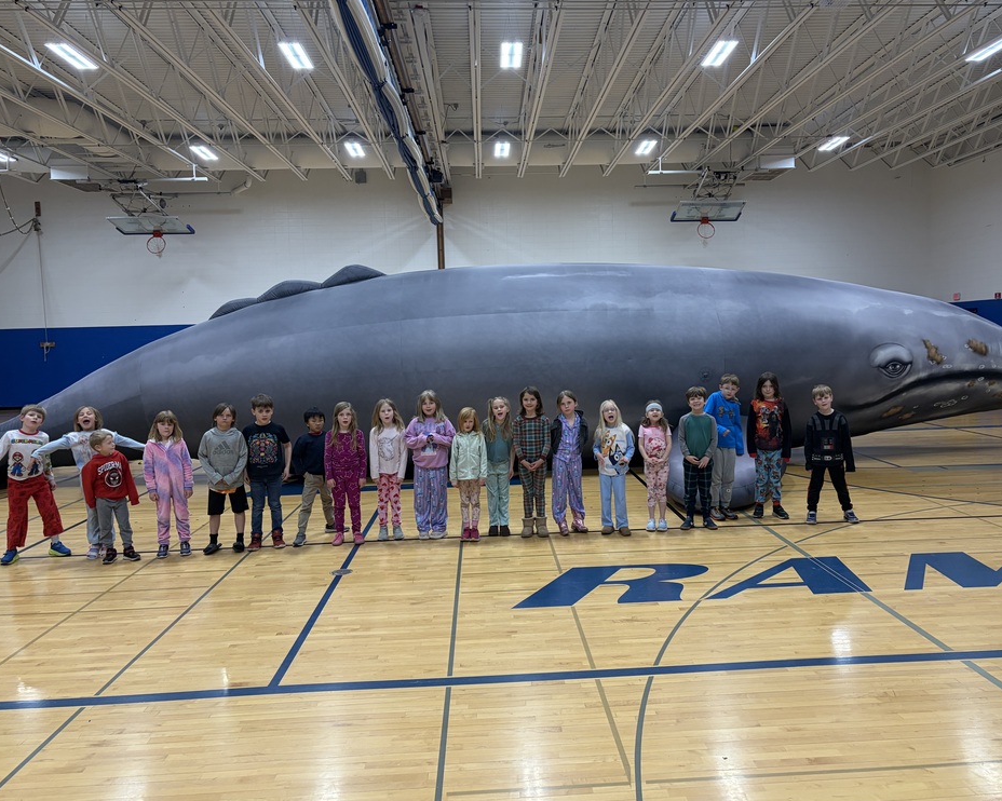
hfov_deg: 62.2
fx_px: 830
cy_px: 395
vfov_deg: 51.5
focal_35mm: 28
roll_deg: +2.4
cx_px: 525
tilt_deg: -3.7
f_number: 1.6
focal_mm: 5.96
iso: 125
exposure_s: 1/120
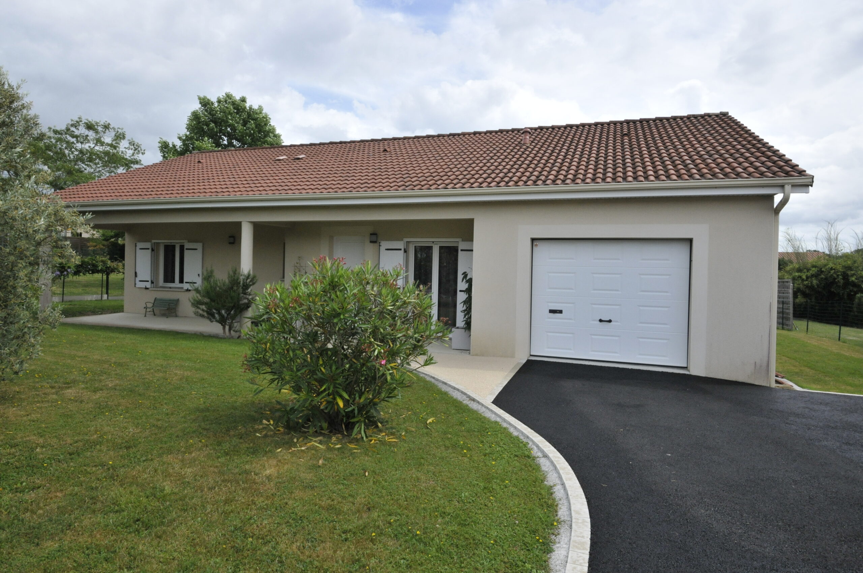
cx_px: 432
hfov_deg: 81.3
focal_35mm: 21
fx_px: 503
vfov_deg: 59.4
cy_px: 286
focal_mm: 14
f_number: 13
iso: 800
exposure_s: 1/640
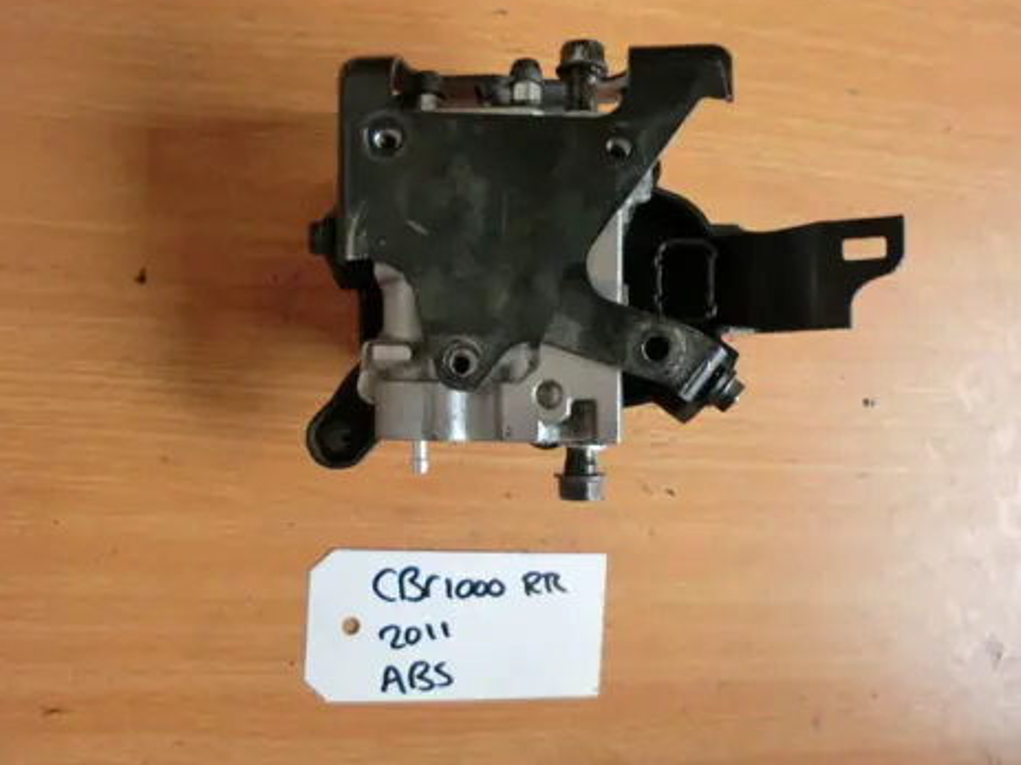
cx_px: 527
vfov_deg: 49.7
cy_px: 386
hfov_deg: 63.4
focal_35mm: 28
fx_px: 826
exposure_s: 1/60
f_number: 3.2
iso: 160
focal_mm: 4.9
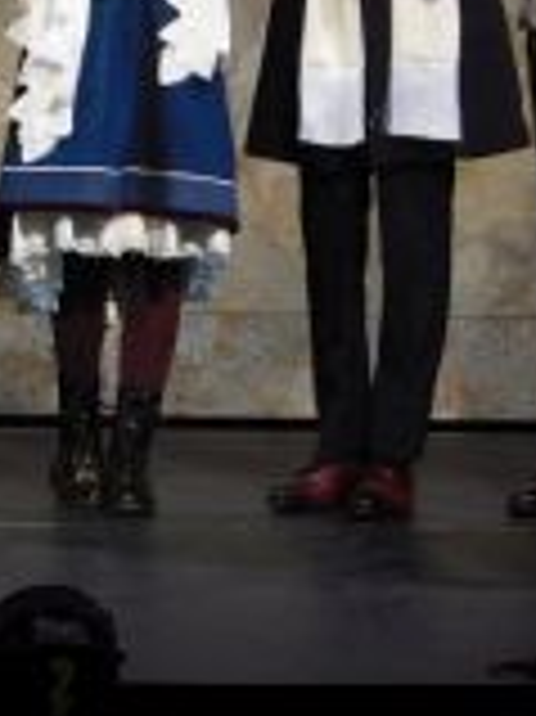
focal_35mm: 229
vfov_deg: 8.6
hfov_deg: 6.5
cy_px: -77
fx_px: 4734
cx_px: 32
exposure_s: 1/30
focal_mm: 12.6
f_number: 4.3
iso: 200
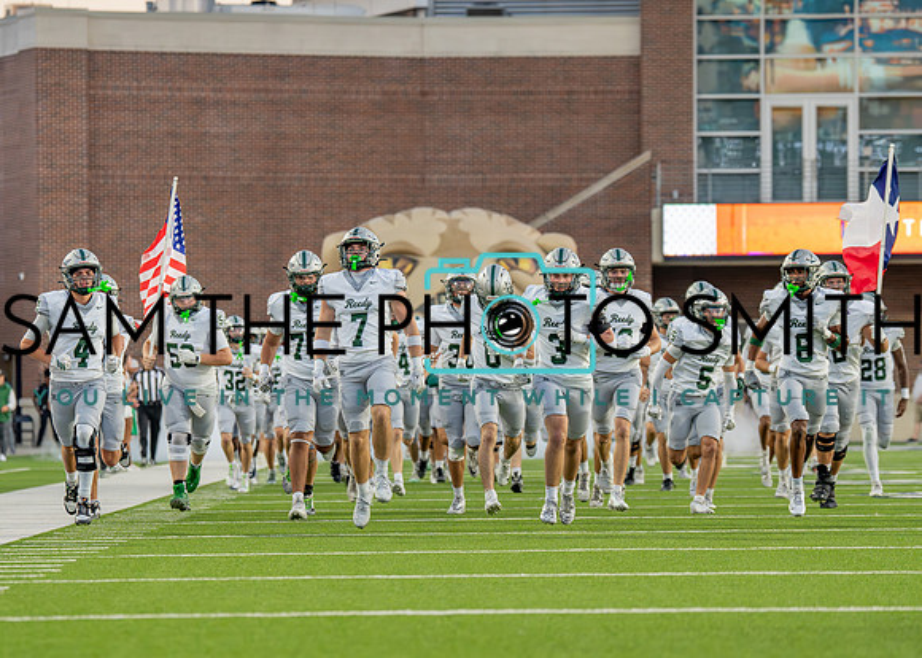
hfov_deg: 9.8
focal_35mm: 206
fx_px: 5389
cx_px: 462
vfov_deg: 7.0
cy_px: 351
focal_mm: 118
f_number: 2.8
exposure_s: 1/1600
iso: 1250
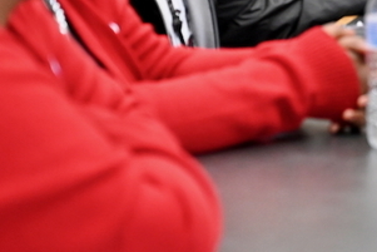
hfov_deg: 8.6
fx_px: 2493
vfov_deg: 5.8
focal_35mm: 238
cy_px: -23
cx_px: 258
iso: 2500
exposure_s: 1/125
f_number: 4
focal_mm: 70
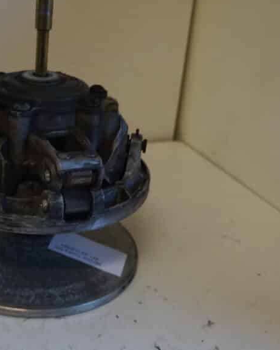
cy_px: 173
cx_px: 46
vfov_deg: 37.4
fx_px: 518
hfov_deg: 29.4
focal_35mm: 50
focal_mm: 20
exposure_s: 1/60
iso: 500
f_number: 4
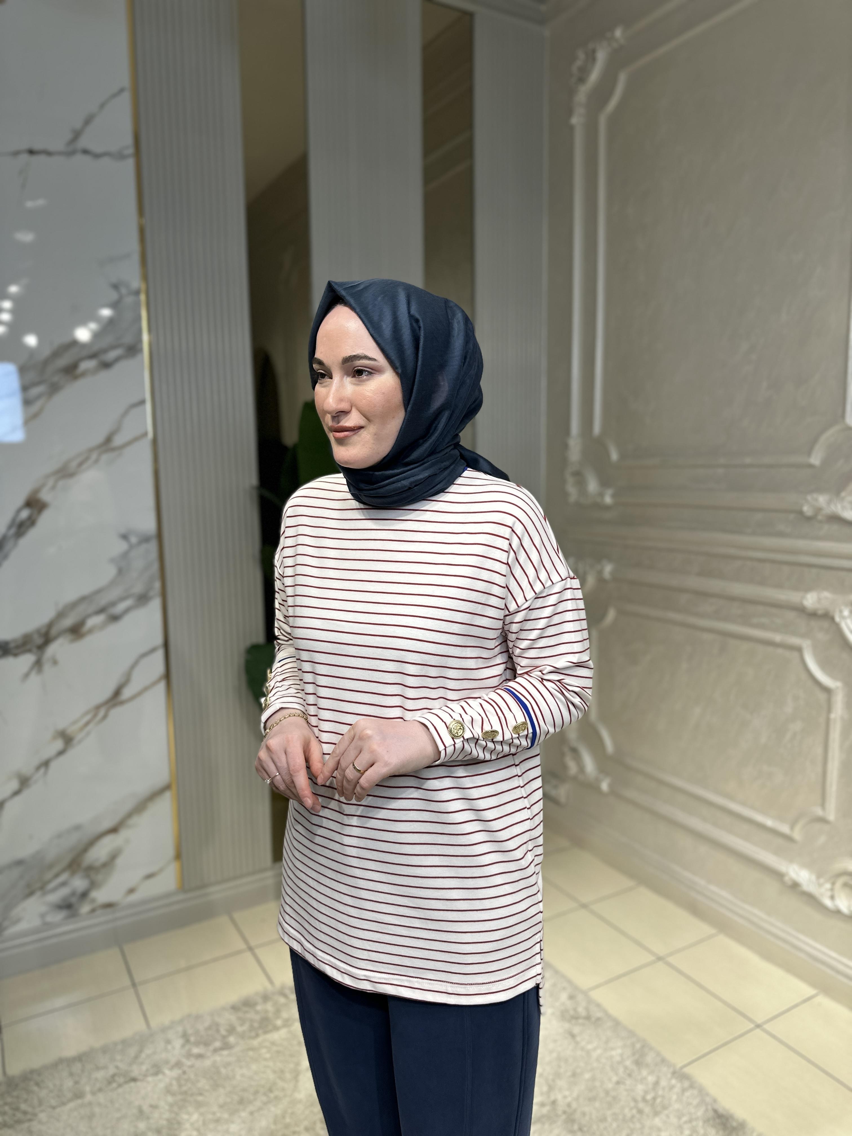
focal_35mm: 24
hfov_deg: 56.8
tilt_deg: -7.4
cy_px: 568
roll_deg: +0.1
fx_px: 788
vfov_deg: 71.6
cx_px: 426
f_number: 1.78
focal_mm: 6.86
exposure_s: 1/535
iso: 80
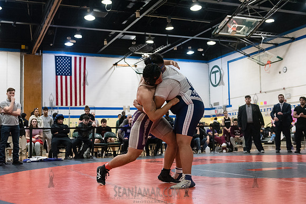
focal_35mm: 44
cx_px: 153
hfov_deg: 44.5
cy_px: 102
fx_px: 374
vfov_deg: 30.5
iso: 8000
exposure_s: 1/500
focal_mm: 44
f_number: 3.2
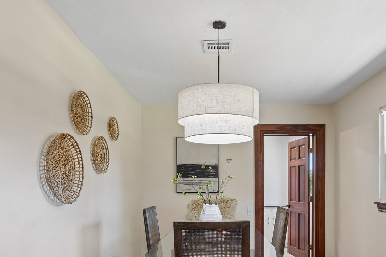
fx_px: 300
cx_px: 215
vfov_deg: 45.1
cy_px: 187
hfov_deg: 65.3
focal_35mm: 28
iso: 200
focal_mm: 16
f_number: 8
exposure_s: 1/10
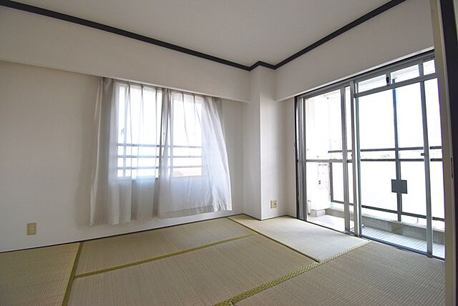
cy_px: 153
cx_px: 229
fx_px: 191
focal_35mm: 15
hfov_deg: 100.3
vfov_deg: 77.4
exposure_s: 1/200
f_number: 7.1
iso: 400
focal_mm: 10
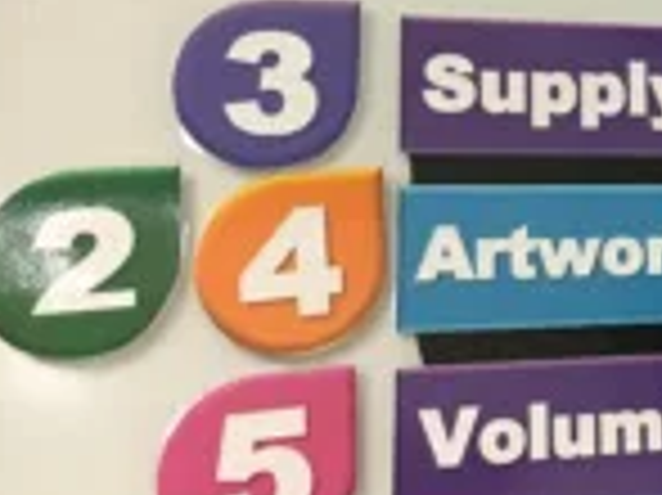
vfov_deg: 18.2
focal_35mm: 79
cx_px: 851
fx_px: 1510
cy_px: 14
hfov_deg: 22.3
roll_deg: +2.5
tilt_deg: +16.0
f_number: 2.2
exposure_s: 1/30
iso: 125
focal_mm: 4.15
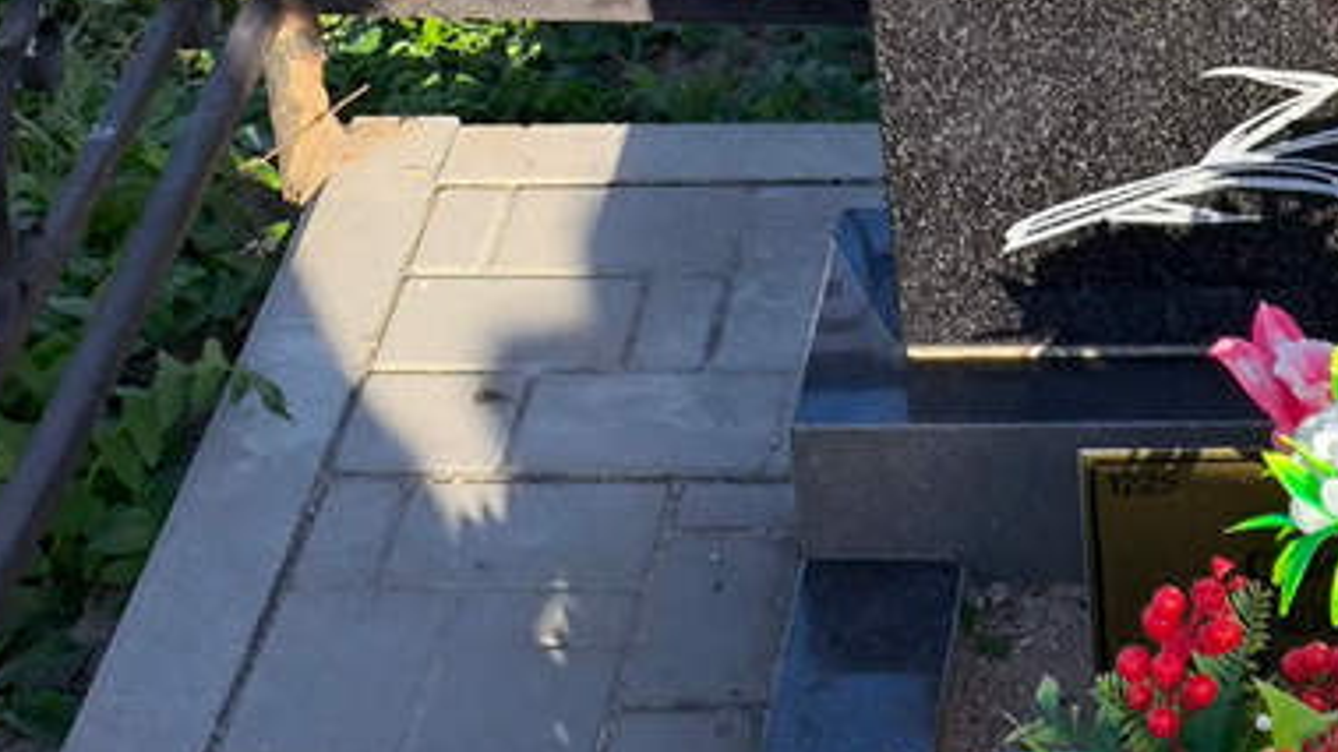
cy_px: 18
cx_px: 906
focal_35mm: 115
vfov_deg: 10.5
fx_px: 4079
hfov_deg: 18.6
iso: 50
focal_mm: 4.71
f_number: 1.7
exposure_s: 1/1030
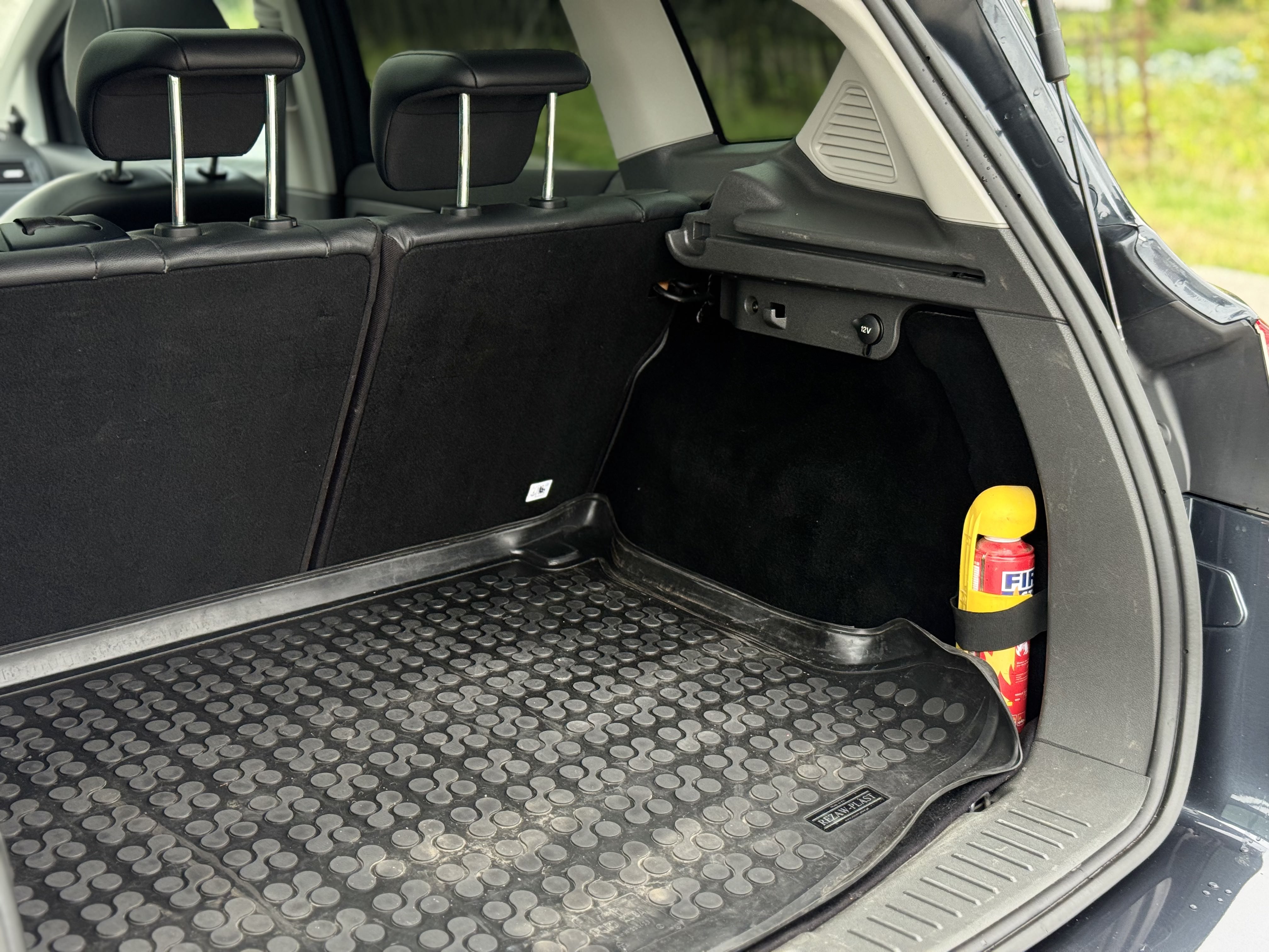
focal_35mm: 48
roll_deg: -1.1
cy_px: 476
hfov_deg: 39.7
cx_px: 634
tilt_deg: -16.4
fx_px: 1760
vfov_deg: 30.3
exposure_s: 1/116
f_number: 1.78
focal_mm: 6.76
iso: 100
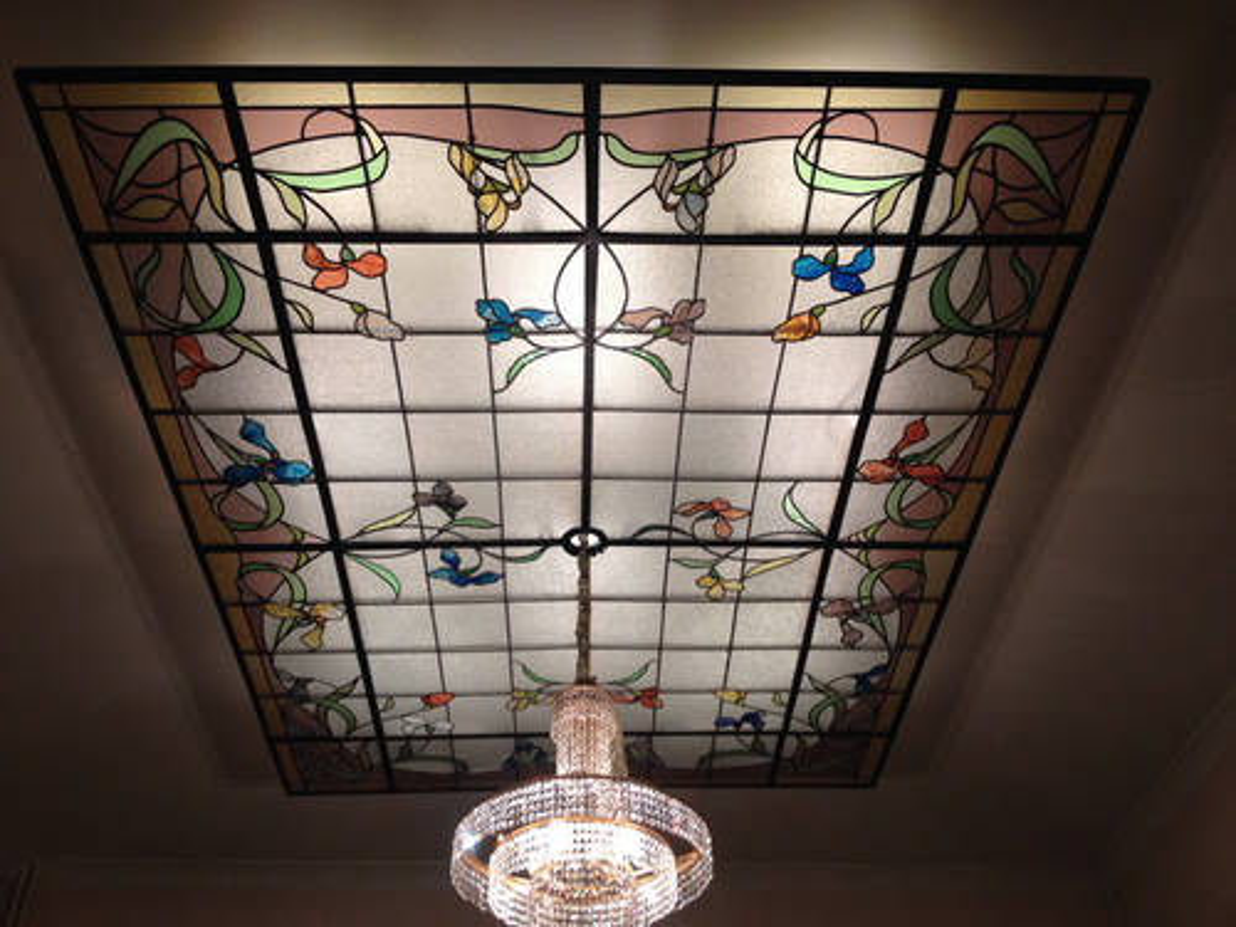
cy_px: 464
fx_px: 1250
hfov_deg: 52.6
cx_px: 618
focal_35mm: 35
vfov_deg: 40.7
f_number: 2.4
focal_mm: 4.28
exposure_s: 1/20
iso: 100
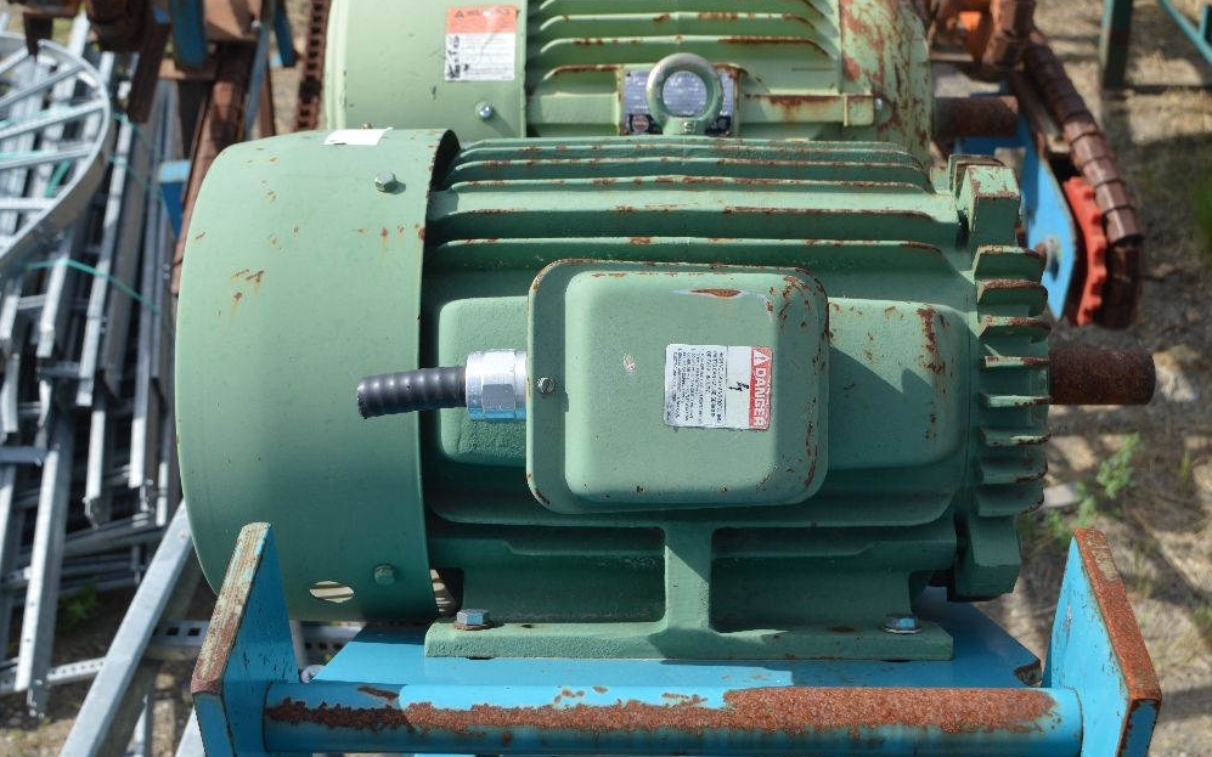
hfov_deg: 42.2
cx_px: 605
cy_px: 380
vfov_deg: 27.1
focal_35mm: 48
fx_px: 1569
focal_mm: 31
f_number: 8
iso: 100
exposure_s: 1/250
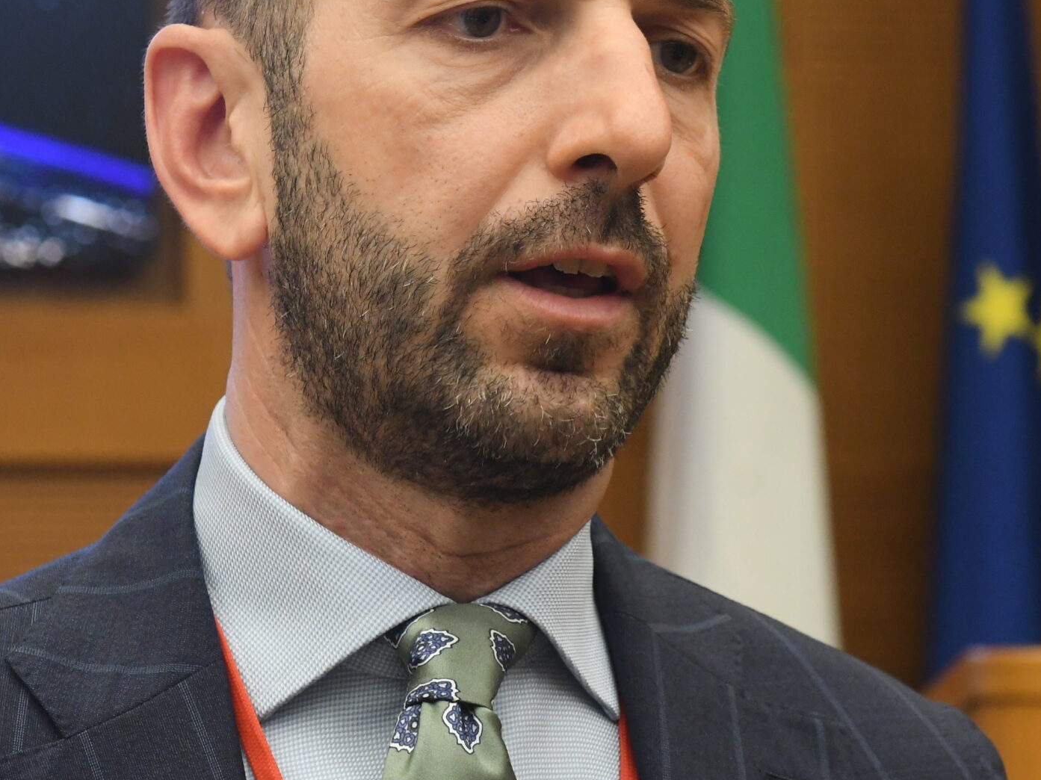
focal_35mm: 175
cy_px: 312
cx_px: 585
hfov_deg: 11.3
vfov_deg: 8.5
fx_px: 5261
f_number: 7.1
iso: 3200
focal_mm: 66
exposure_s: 1/200
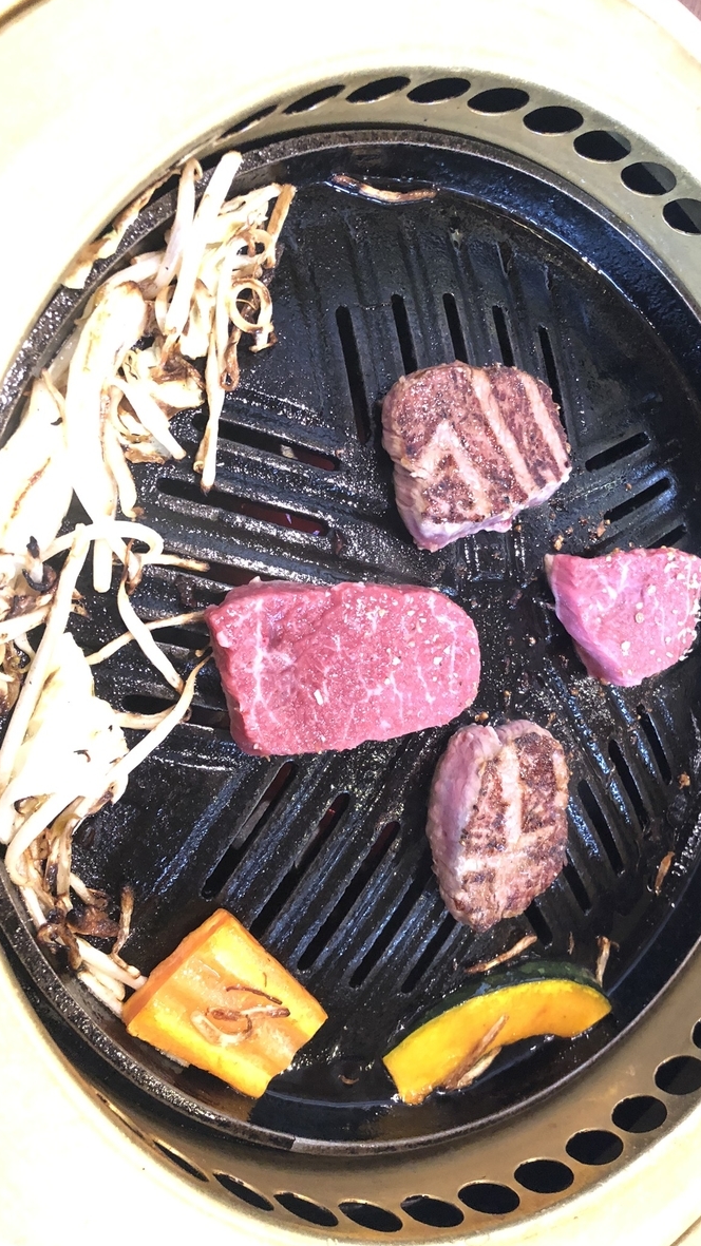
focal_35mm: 31
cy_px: 616
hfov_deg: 37.5
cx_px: 443
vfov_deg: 62.6
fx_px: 1025
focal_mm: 4
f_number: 1.8
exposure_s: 1/4
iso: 160
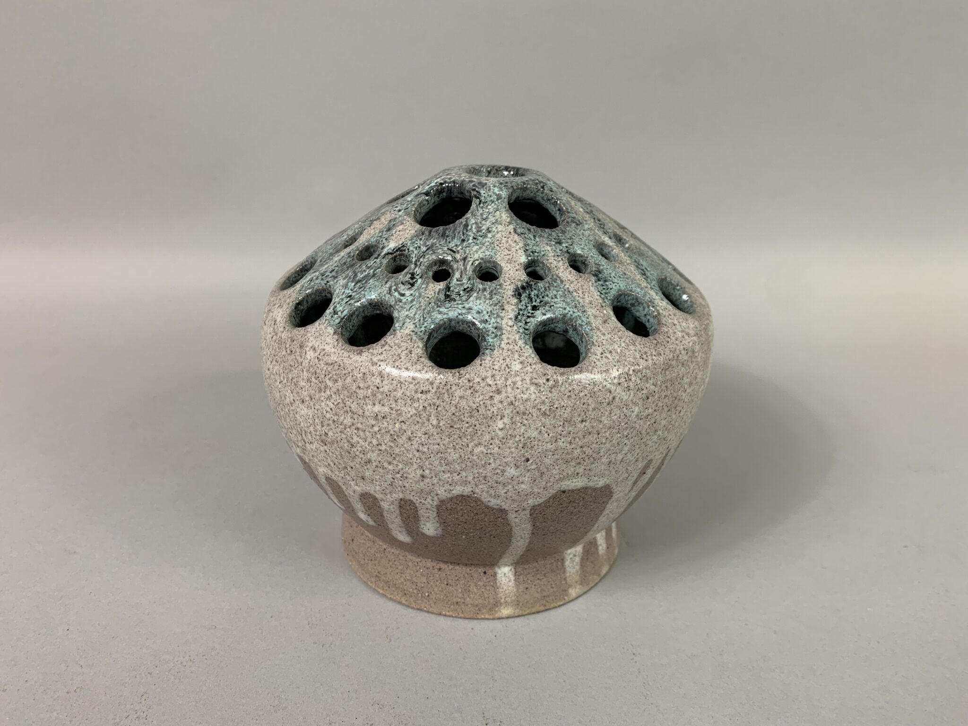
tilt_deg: -25.0
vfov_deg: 53.1
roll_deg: -0.9
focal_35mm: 26
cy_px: 363
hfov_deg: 67.3
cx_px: 484
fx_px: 727
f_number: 1.8
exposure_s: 1/50
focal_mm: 4.25
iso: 64
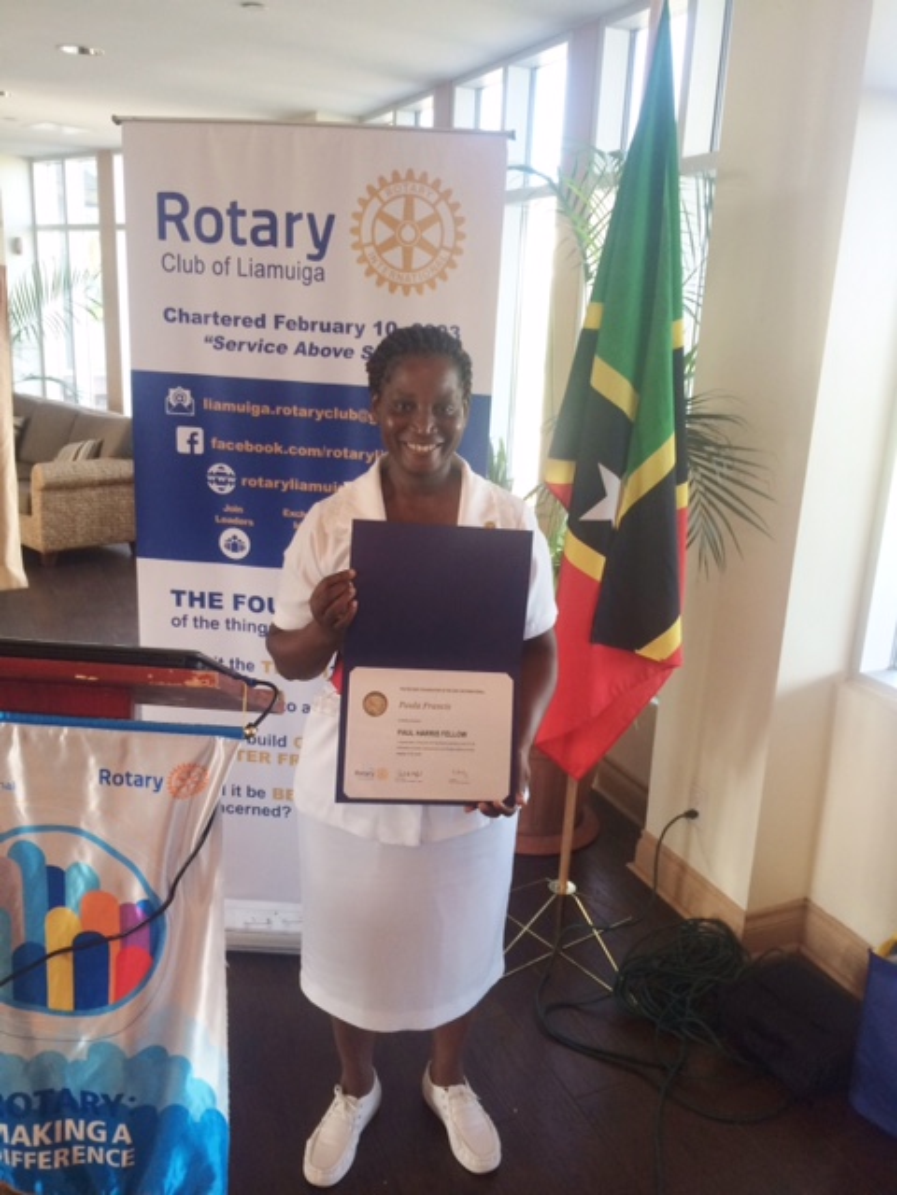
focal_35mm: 29
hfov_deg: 48.2
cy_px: 598
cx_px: 448
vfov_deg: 61.7
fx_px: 1002
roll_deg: -0.8
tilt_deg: -16.4
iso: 80
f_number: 2.2
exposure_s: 1/30
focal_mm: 4.15
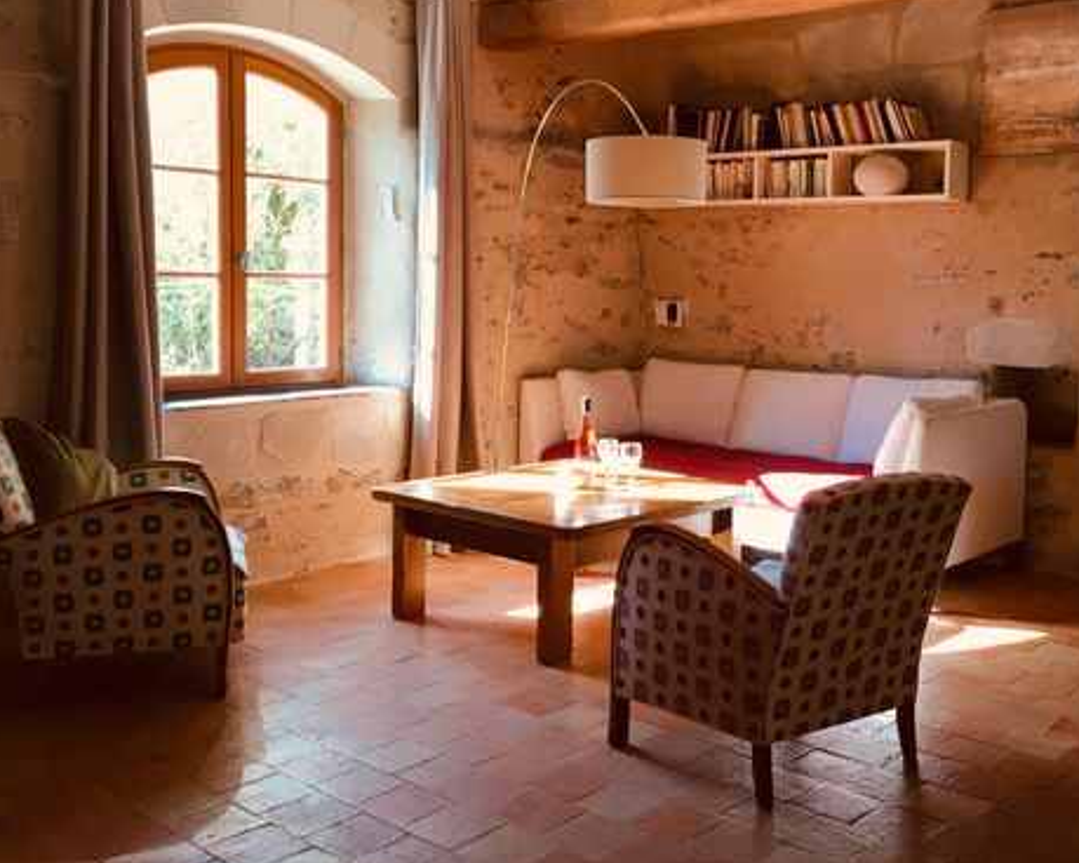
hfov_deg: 48.5
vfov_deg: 40.0
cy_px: 367
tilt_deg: -2.7
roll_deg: -0.3
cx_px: 686
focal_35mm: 37
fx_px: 1181
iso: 25
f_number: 2.2
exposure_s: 1/33
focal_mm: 4.15
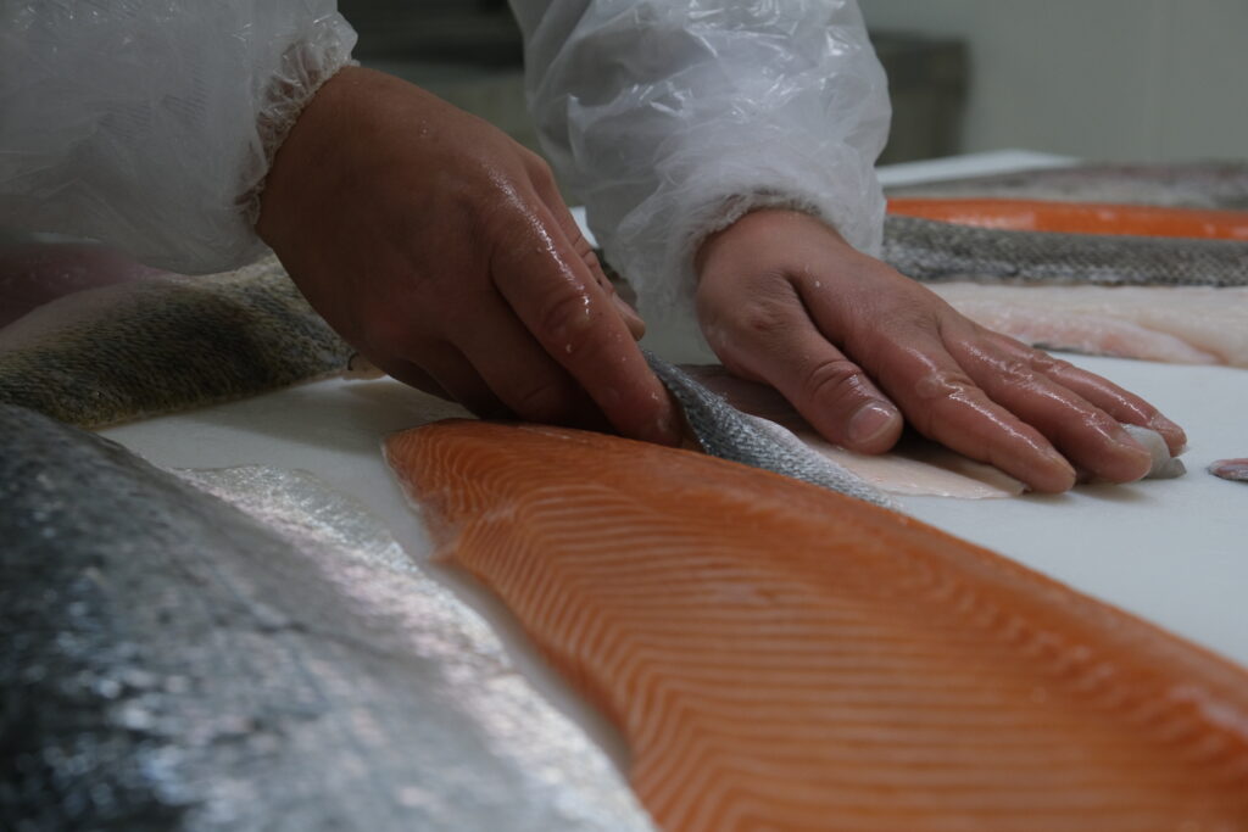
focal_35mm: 61
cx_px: 624
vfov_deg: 22.3
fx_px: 2115
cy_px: 416
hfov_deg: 32.9
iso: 1000
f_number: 5.6
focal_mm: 40.7
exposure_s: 1/180
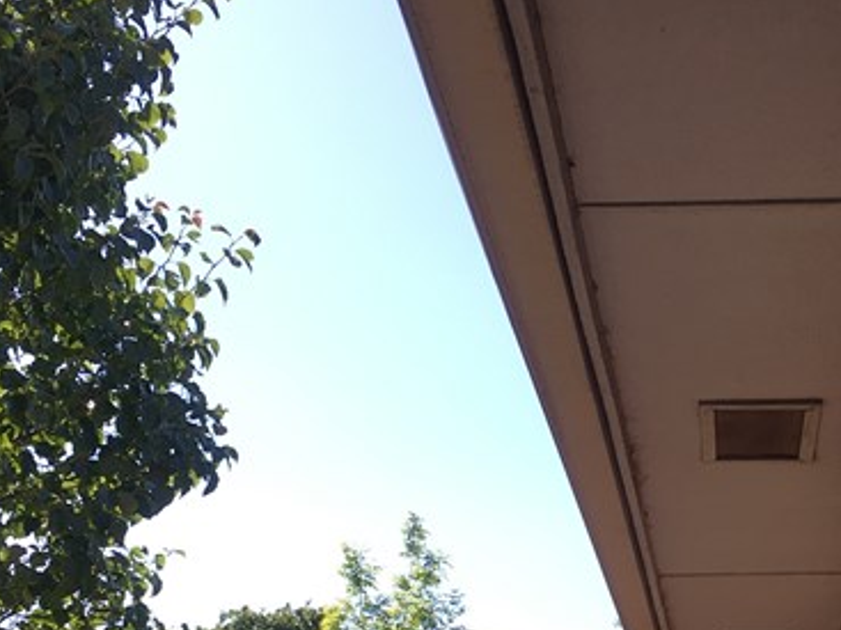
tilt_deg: +8.0
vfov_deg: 17.6
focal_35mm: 81
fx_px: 1967
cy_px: 674
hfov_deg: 23.7
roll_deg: -0.2
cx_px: 694
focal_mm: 4.15
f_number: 2.2
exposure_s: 1/810
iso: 25
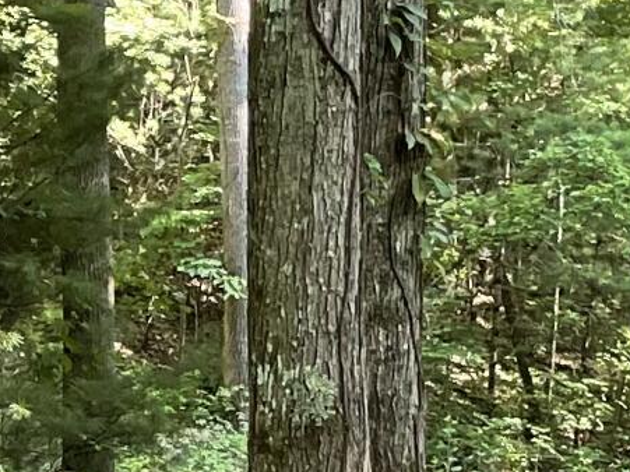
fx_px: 3148
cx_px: 59
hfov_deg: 11.4
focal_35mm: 173
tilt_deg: -2.8
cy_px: 494
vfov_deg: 8.5
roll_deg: +2.4
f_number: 1.6
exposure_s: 1/121
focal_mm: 4.2
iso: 125
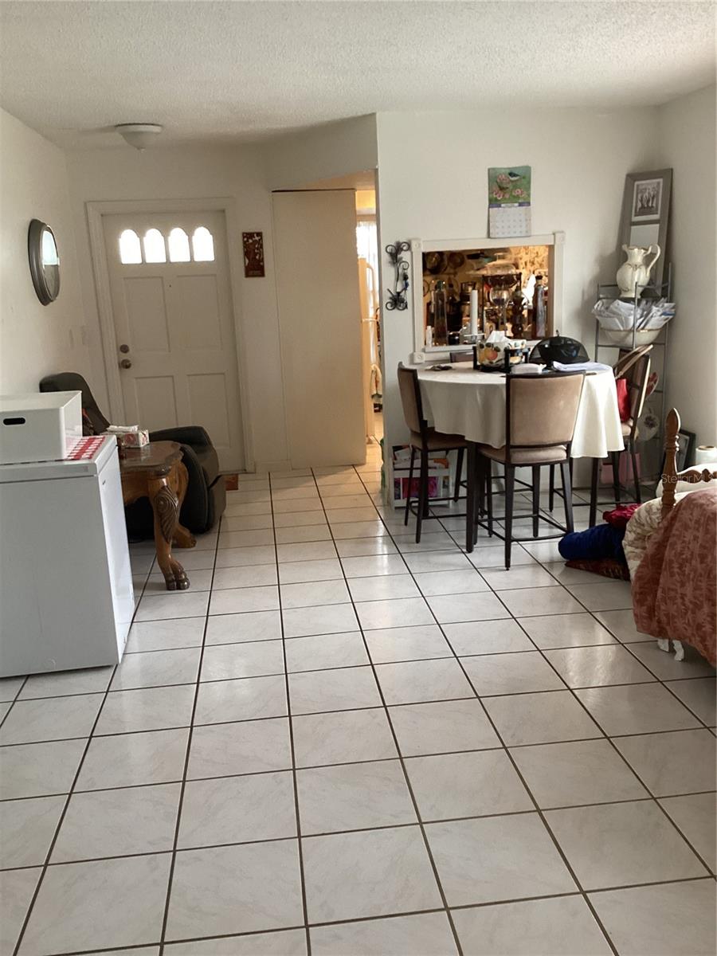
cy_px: 478
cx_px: 358
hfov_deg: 45.4
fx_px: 856
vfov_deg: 58.4
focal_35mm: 31
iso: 250
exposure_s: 1/60
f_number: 2.4
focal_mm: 3.3
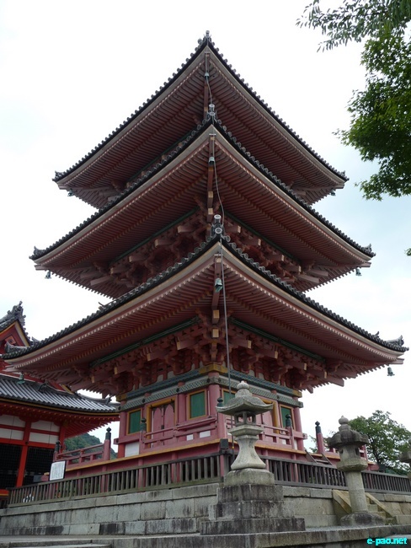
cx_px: 206
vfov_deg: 63.4
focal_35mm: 28
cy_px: 274
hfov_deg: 49.8
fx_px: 443
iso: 100
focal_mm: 4.7
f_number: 3.3
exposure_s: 1/200
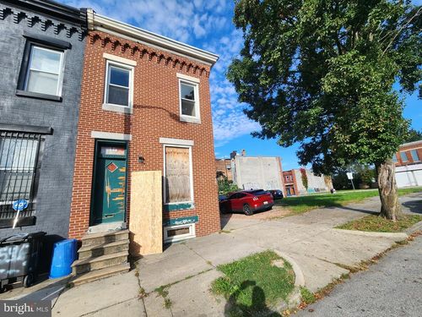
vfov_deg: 89.9
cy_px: 158
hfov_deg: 106.2
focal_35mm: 13
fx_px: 158
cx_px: 211
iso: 50
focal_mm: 2.2
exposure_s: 1/1321
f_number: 2.2
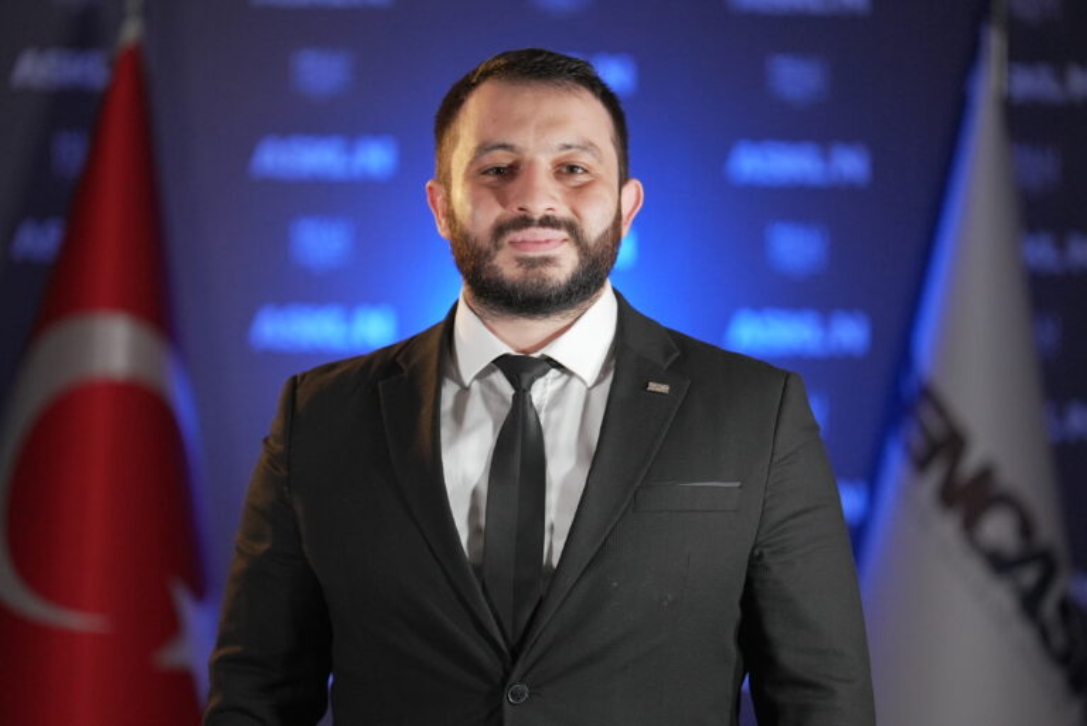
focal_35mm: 200
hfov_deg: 10.3
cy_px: 363
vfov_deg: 6.9
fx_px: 6042
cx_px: 544
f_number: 2.8
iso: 4000
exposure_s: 1/500
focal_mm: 200
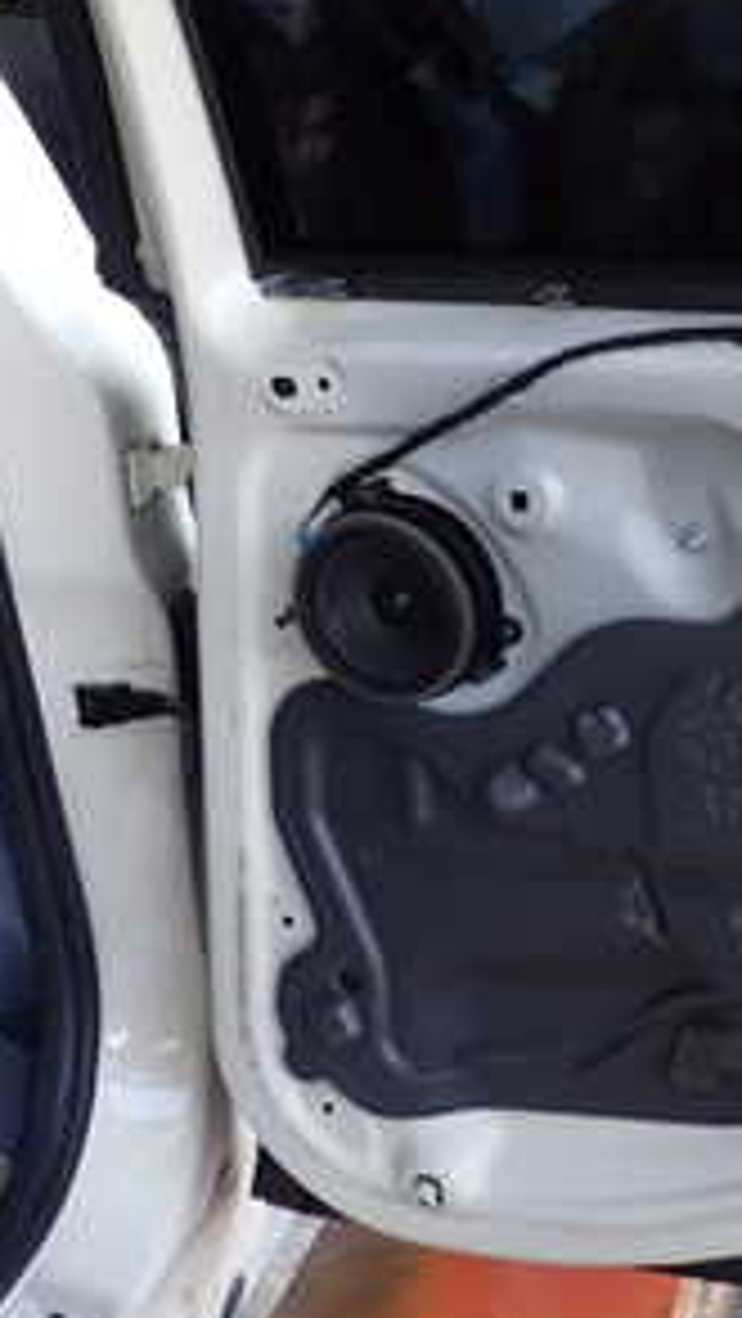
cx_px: 1192
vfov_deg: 31.1
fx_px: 2341
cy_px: 418
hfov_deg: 16.1
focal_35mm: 67
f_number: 2.3
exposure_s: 1/100
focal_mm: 5.4
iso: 100
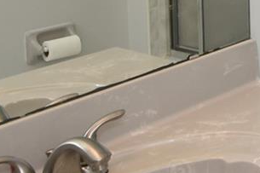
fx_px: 625
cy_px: -107
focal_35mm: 87
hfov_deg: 17.7
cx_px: 496
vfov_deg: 14.4
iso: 200
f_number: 4.5
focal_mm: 11
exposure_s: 1/80
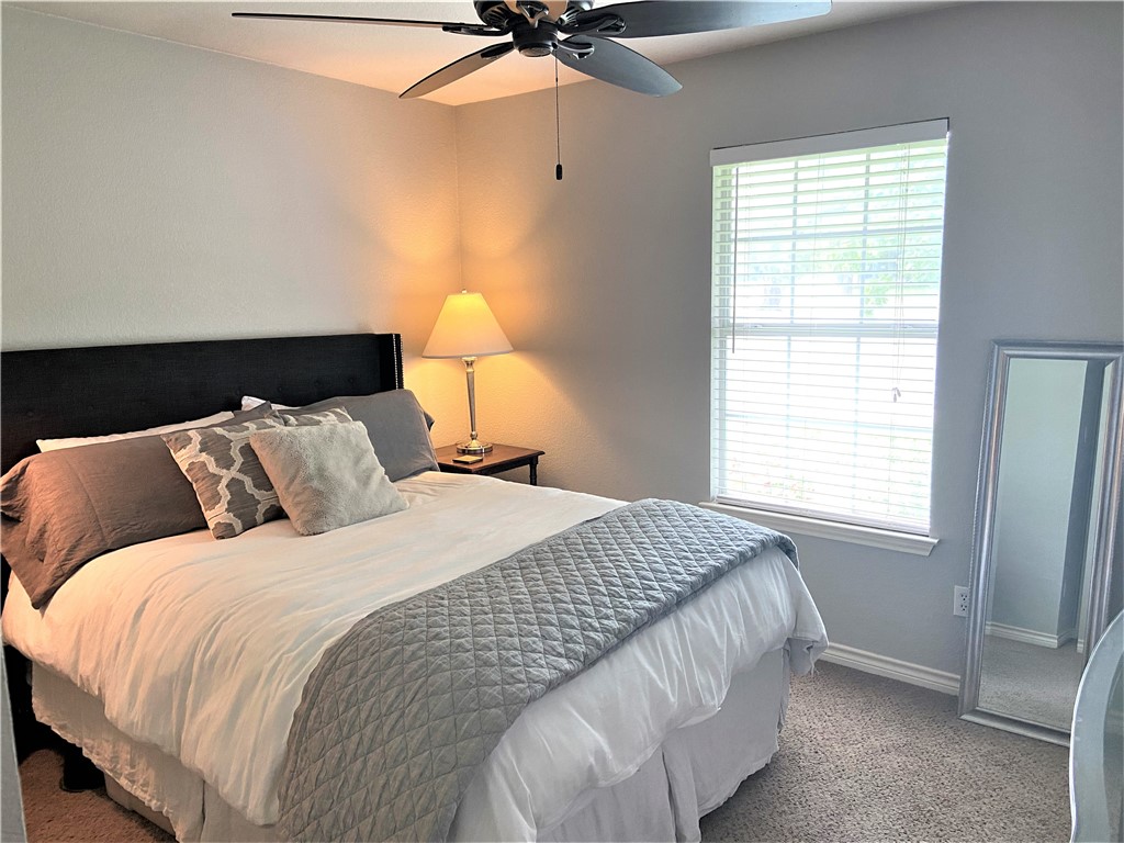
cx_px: 562
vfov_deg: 53.1
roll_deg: +1.0
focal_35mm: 26
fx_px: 844
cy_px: 422
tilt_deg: -9.8
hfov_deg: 67.3
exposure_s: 1/60
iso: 125
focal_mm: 4.25
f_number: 1.8
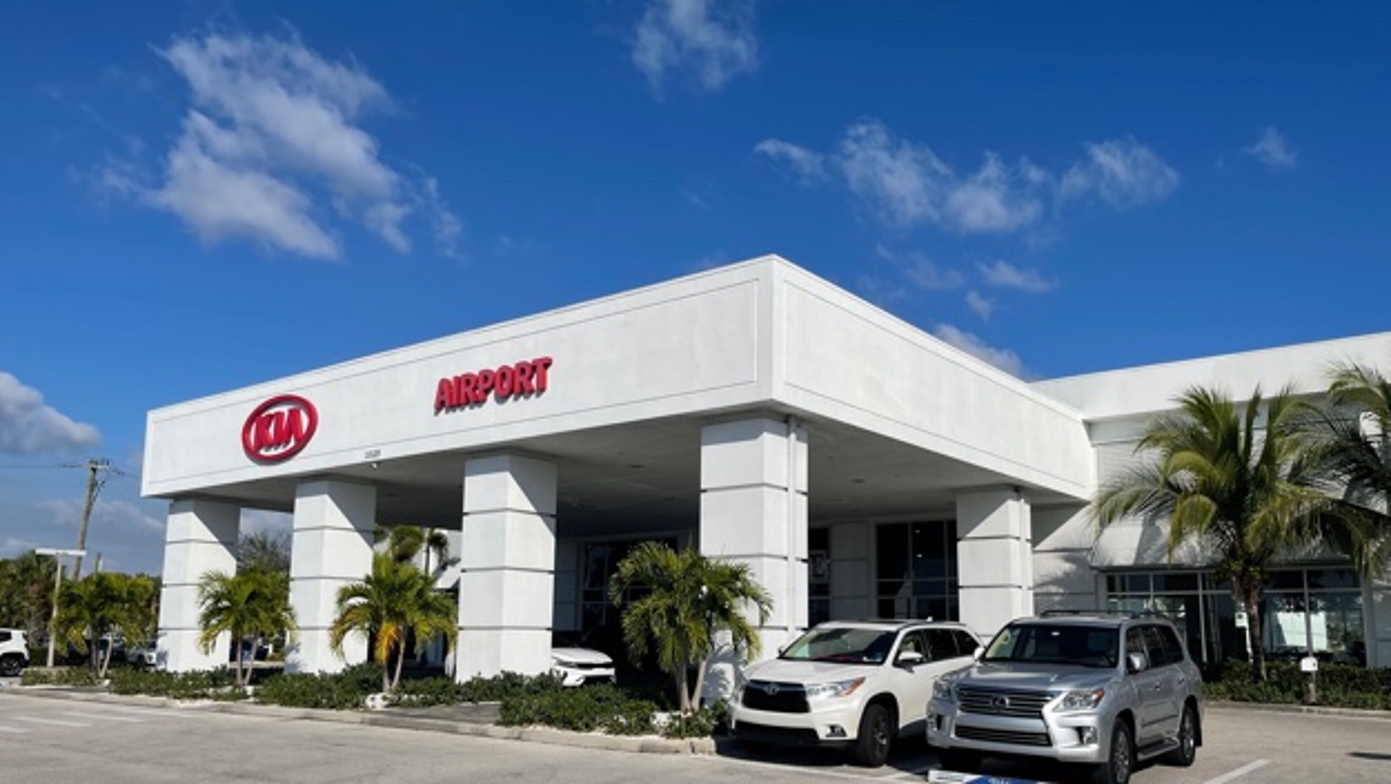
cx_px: 694
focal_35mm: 29
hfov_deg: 66.1
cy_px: 477
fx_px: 1070
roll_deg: -1.2
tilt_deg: +8.5
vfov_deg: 40.0
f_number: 1.6
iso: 32
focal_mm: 5.1
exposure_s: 1/7937
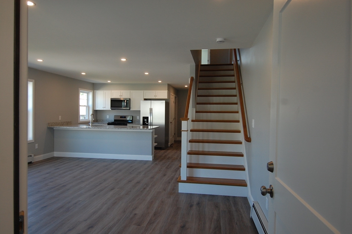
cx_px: 176
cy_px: 117
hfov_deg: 73.8
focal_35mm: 24
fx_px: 234
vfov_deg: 53.0
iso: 400
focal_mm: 16
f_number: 4.5
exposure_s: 1/80
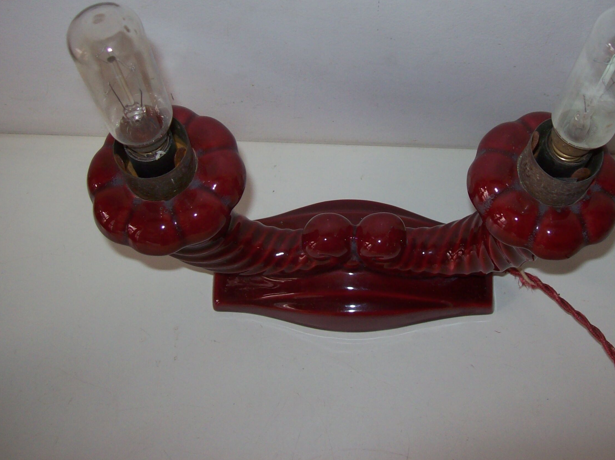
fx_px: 817
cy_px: 171
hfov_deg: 41.1
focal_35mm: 46
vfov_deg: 31.4
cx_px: 355
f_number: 2.7
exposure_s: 1/64
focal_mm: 6
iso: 80
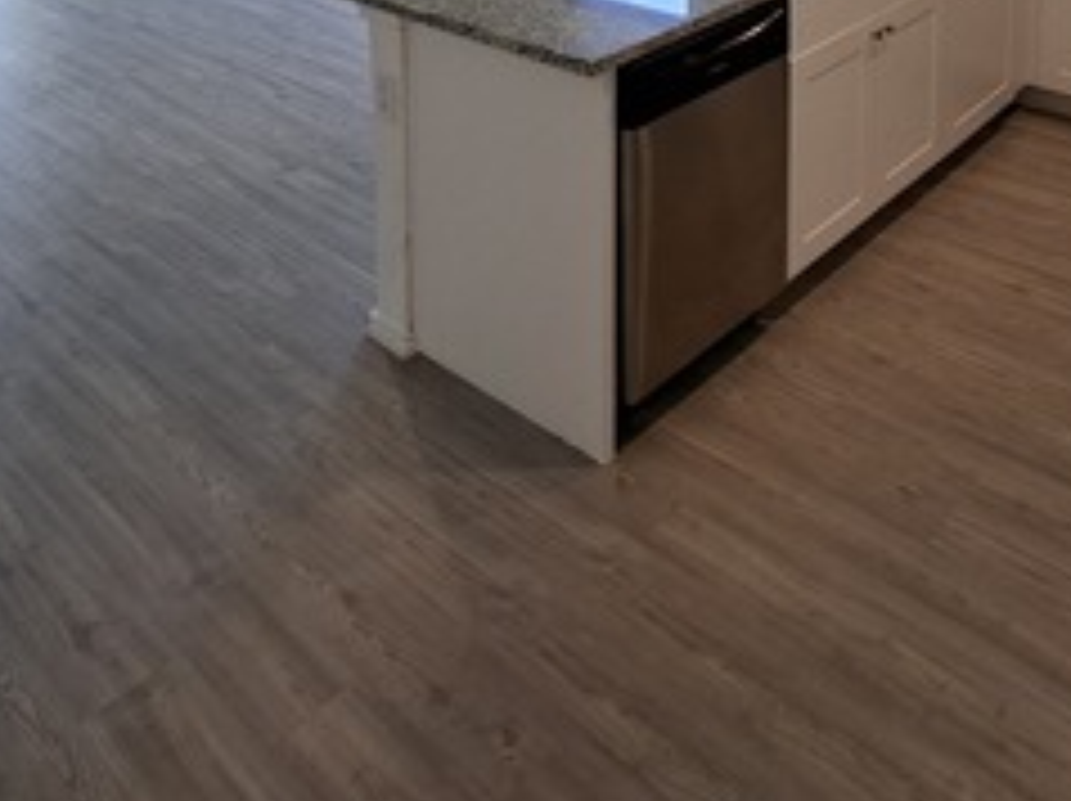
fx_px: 1082
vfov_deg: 32.1
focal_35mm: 35
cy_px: -207
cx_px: 562
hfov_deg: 52.6
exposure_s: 1/40
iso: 40
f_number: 2.2
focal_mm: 1.74
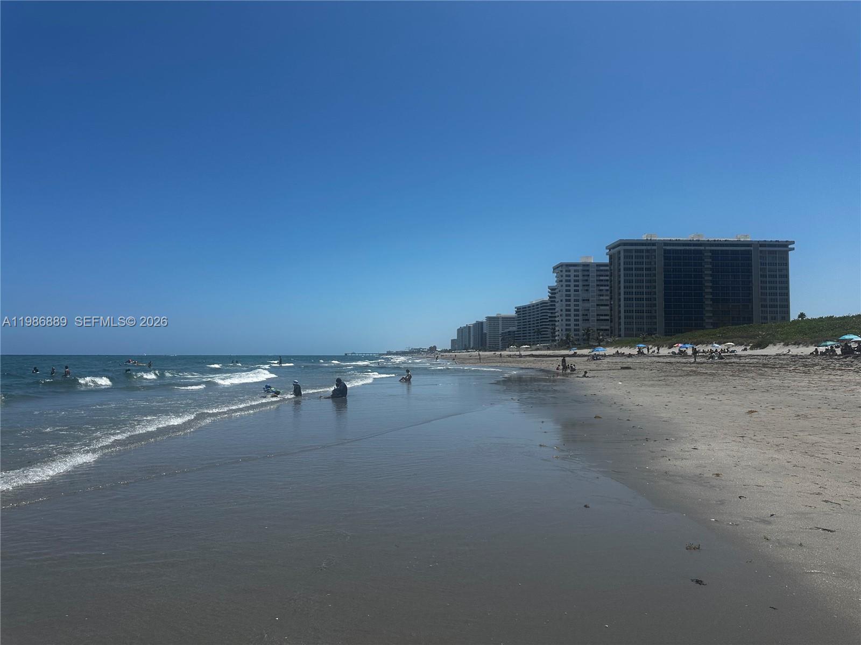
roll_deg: -0.4
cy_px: 322
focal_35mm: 24
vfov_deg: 56.8
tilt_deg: +1.8
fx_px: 597
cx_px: 430
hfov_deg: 71.6
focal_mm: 6.86
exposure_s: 1/8929
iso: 80
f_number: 1.78
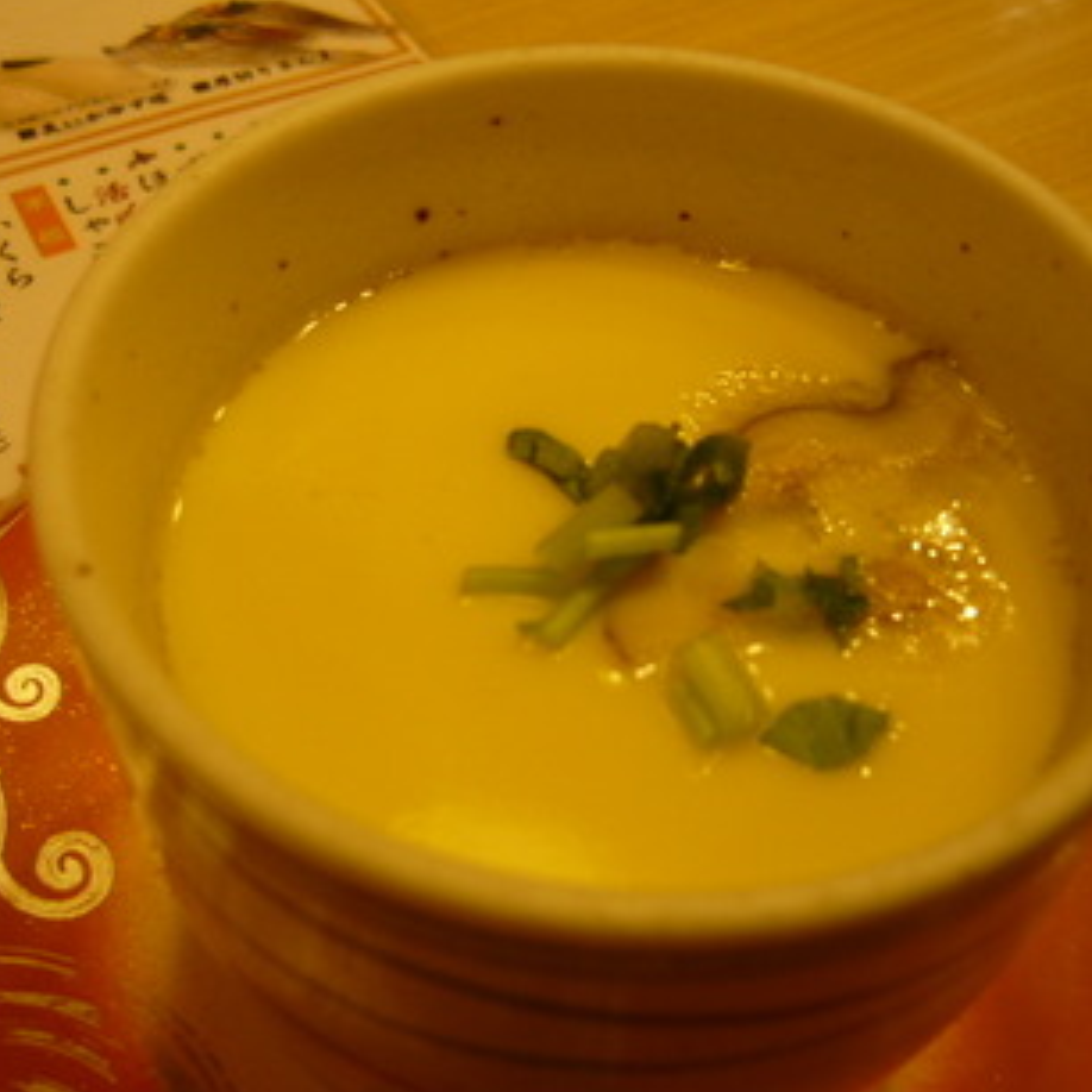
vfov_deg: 41.9
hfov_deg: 41.9
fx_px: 1428
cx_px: 535
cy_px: 541
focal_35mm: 40
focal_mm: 5.5
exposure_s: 1/50
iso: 100
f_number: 2.8
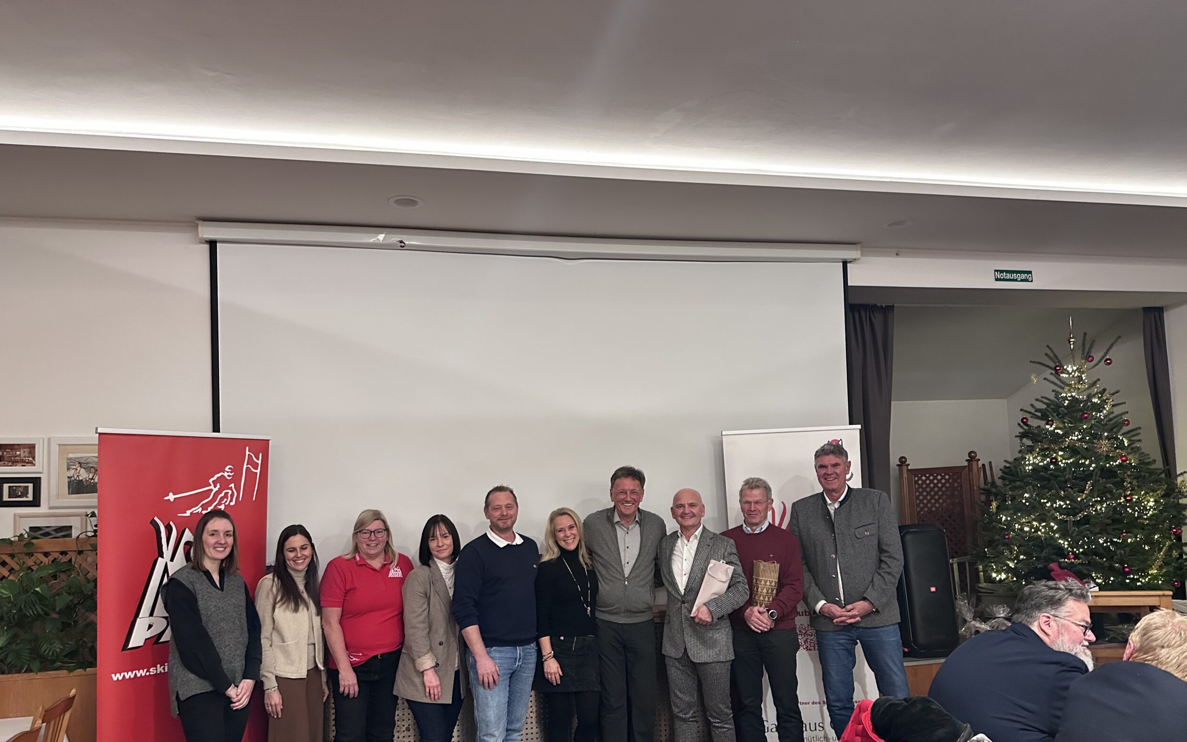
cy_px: 454
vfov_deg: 47.3
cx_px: 593
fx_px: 841
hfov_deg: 70.4
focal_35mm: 26
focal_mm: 6.86
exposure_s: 1/60
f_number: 1.78
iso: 500
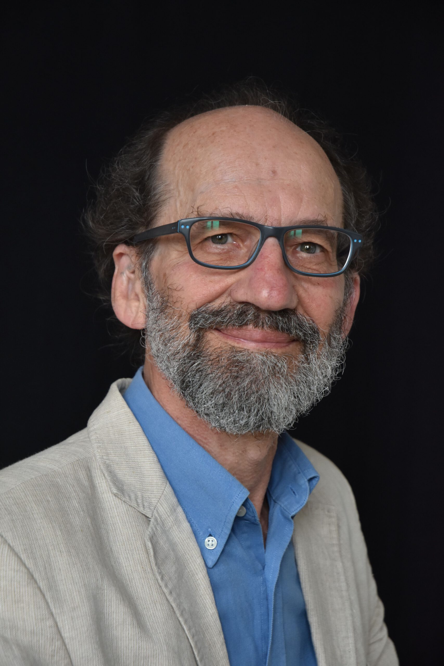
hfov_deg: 13.0
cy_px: 333
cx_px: 222
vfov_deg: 19.5
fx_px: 1942
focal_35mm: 105
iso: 800
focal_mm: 70
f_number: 4.5
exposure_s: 1/125
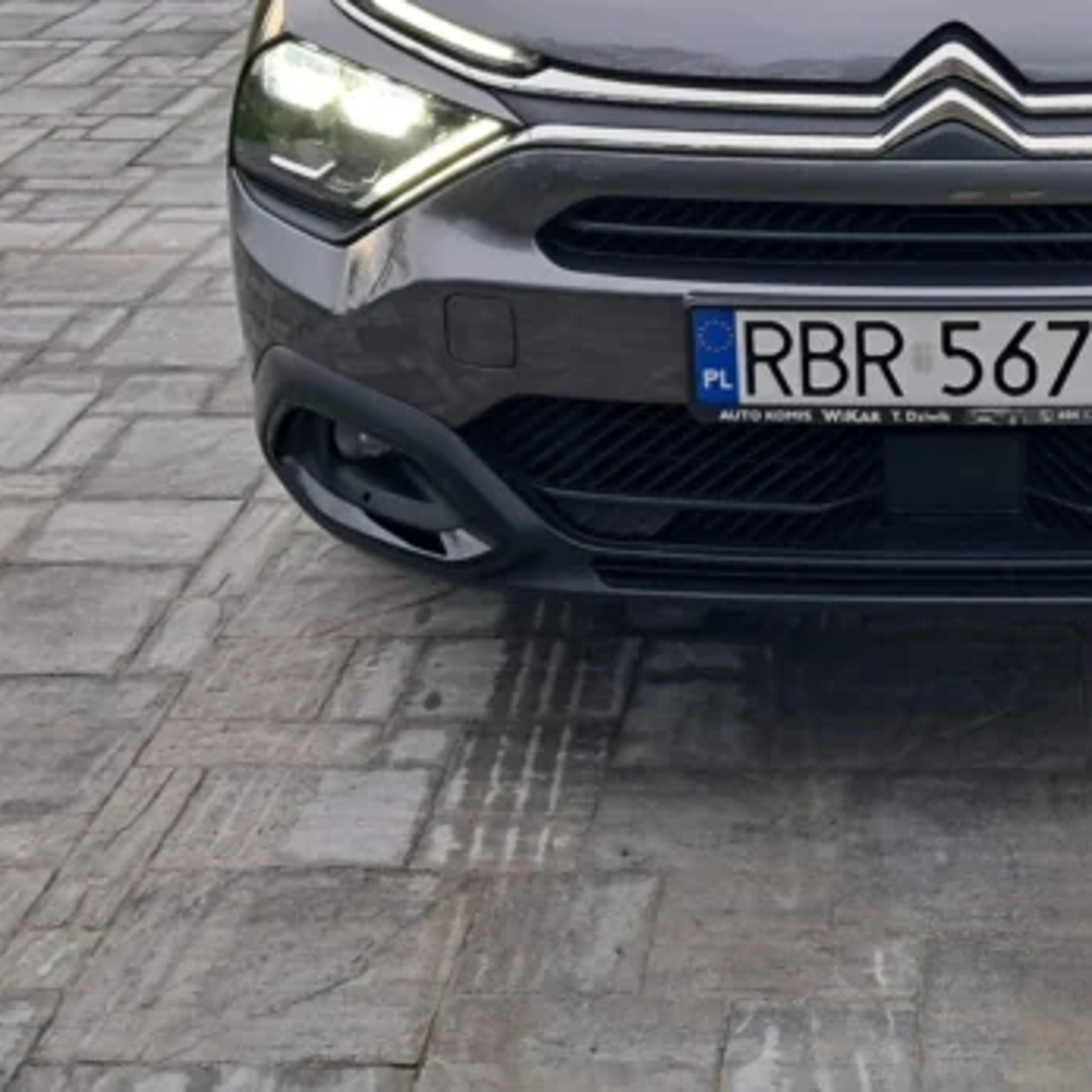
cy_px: 151
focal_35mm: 55
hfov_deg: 29.8
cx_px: 985
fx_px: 1963
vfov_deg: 30.0
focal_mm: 4
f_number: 1.8
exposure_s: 1/50
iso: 200
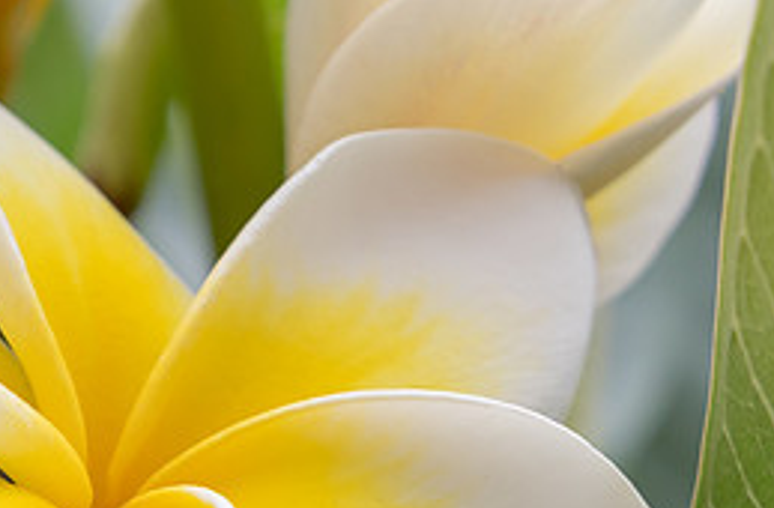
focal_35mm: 342
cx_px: 265
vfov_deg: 4.0
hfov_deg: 6.1
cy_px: 415
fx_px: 7318
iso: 400
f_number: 9
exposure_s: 1/160
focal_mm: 100
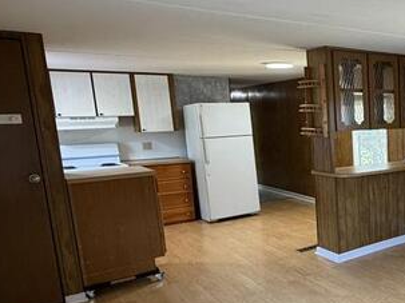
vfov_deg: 38.4
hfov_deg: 42.5
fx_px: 433
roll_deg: +0.9
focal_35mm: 37
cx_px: 414
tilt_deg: -10.3
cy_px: 187
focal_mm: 2.22
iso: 320
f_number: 2.2
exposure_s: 1/80
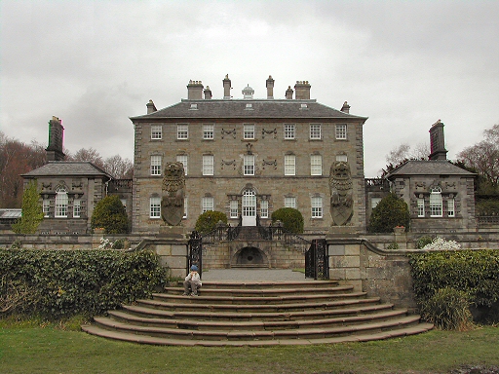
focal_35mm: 38
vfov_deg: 37.7
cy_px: 187
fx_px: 548
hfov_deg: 49.0
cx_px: 250
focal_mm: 8
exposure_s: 1/131
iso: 100
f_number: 7.6
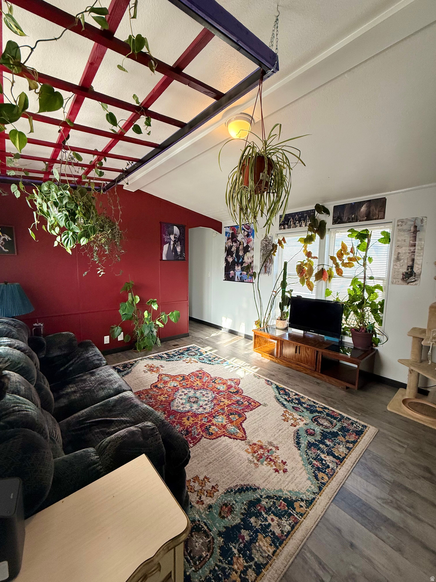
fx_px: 235
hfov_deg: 85.7
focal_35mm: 14
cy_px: 291
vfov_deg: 102.1
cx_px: 218
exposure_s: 1/99
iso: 160
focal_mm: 2.22
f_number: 2.2
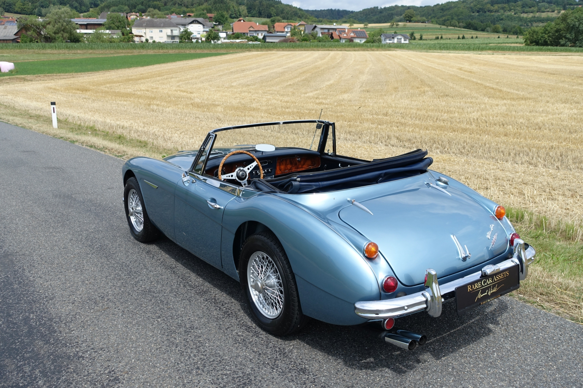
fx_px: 534
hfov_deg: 57.2
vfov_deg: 40.0
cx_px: 292
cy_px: 194
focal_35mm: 33
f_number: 4
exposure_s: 1/100
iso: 125
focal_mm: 12.06
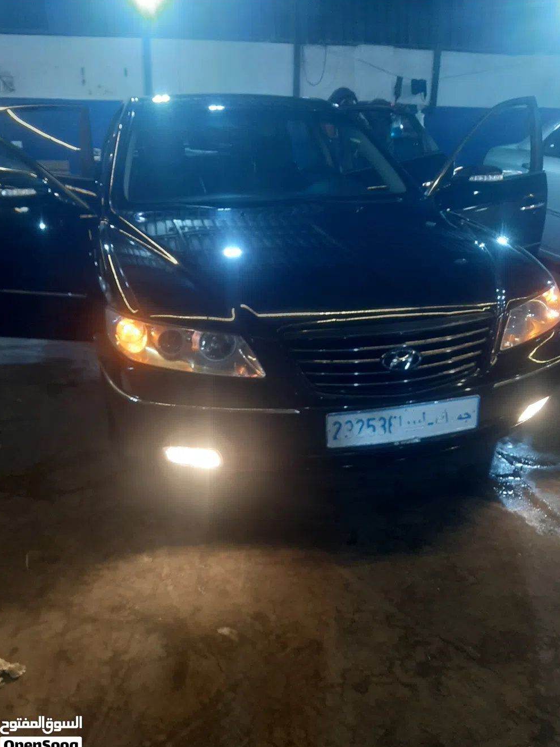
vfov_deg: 63.4
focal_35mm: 28
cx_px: 276
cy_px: 383
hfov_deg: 49.7
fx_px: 604
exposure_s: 1/33
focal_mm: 3.93
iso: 200
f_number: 1.7
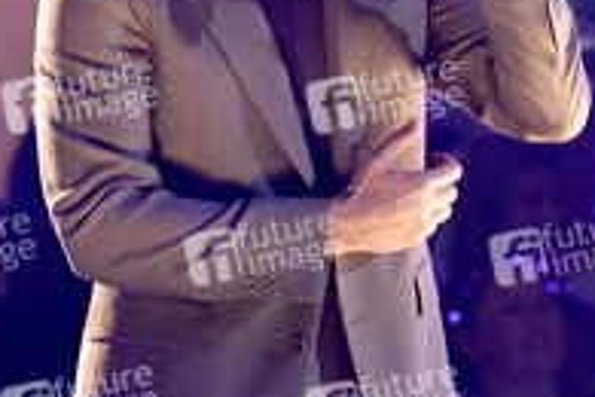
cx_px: 304
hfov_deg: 3.2
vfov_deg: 2.1
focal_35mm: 648
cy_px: 21
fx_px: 10709
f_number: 6.3
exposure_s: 1/50
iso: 3200
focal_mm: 280
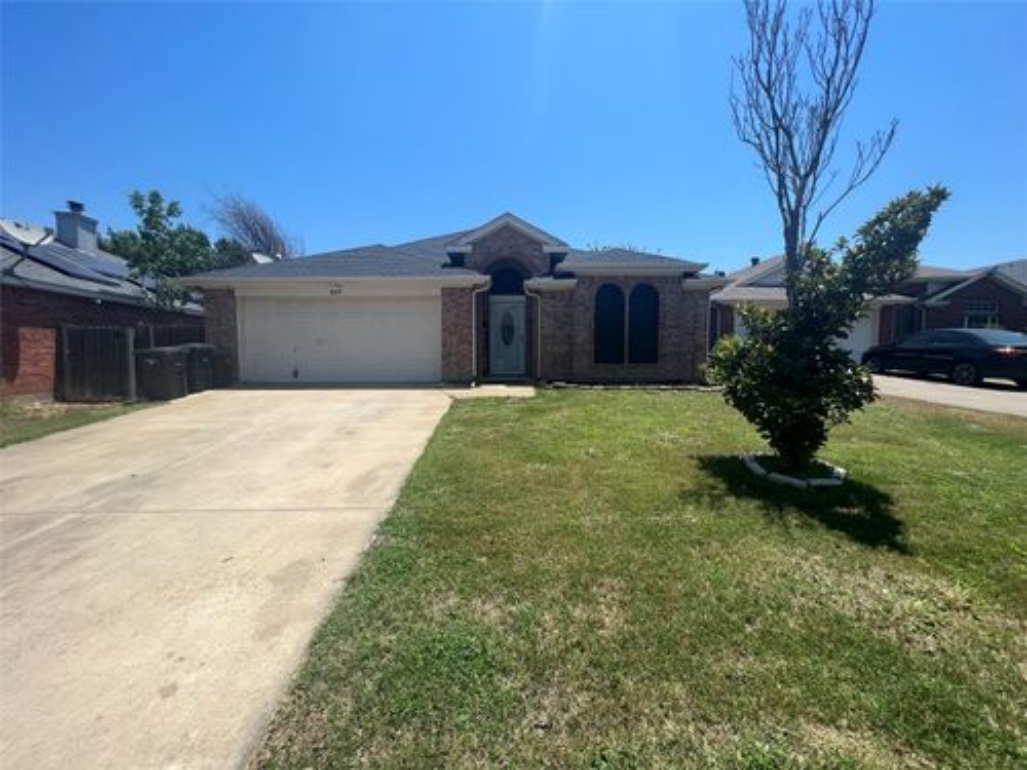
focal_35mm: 13
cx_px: 514
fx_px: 386
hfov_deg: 106.2
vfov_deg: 89.9
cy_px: 385
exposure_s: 1/1449
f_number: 1.8
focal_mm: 1.57
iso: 32
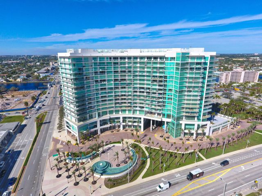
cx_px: 131
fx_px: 151
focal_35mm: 20
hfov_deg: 81.7
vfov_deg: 66.0
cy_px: 98
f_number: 2.8
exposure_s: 1/1300
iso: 100
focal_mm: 3.61
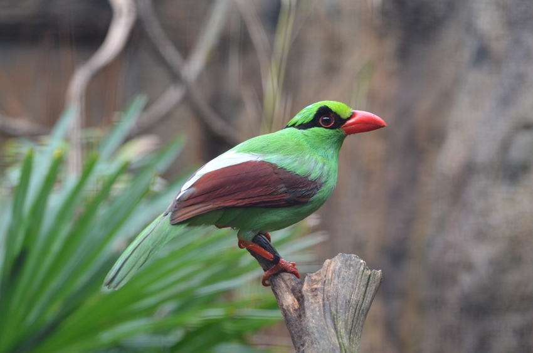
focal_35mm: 105
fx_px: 1551
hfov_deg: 19.5
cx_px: 266
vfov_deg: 13.0
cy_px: 176
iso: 800
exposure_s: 1/80
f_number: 4.5
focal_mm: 70
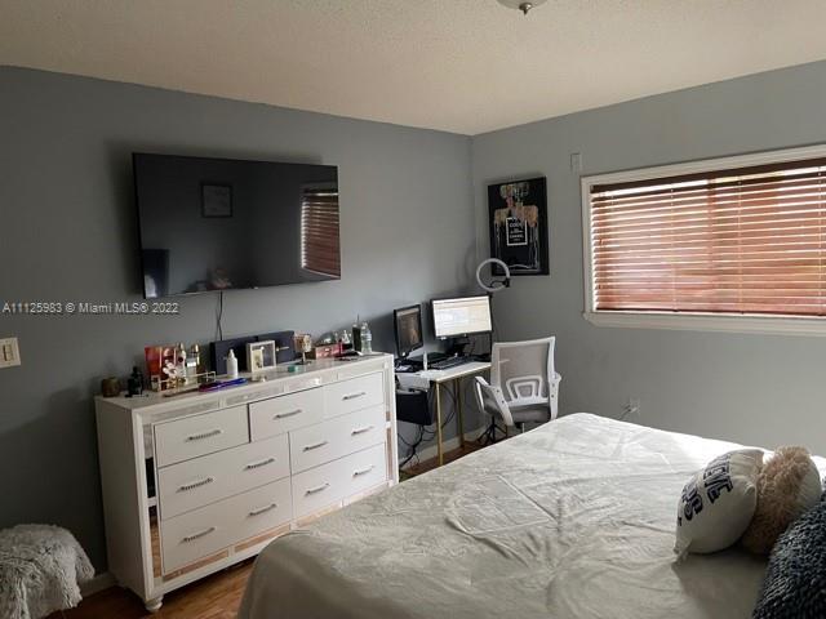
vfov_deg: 53.1
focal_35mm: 26
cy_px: 310
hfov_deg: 67.3
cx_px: 413
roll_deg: +2.5
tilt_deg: -4.7
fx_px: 620
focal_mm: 4.2
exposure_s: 1/60
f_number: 1.6
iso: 200
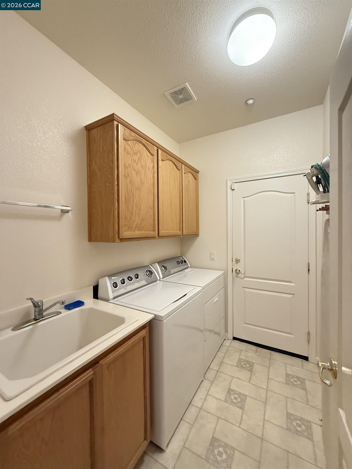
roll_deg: +0.6
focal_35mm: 14
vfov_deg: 102.1
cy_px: 234
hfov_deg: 85.7
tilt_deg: -1.5
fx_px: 190
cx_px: 176
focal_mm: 2.22
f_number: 2.2
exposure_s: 1/60
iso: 640
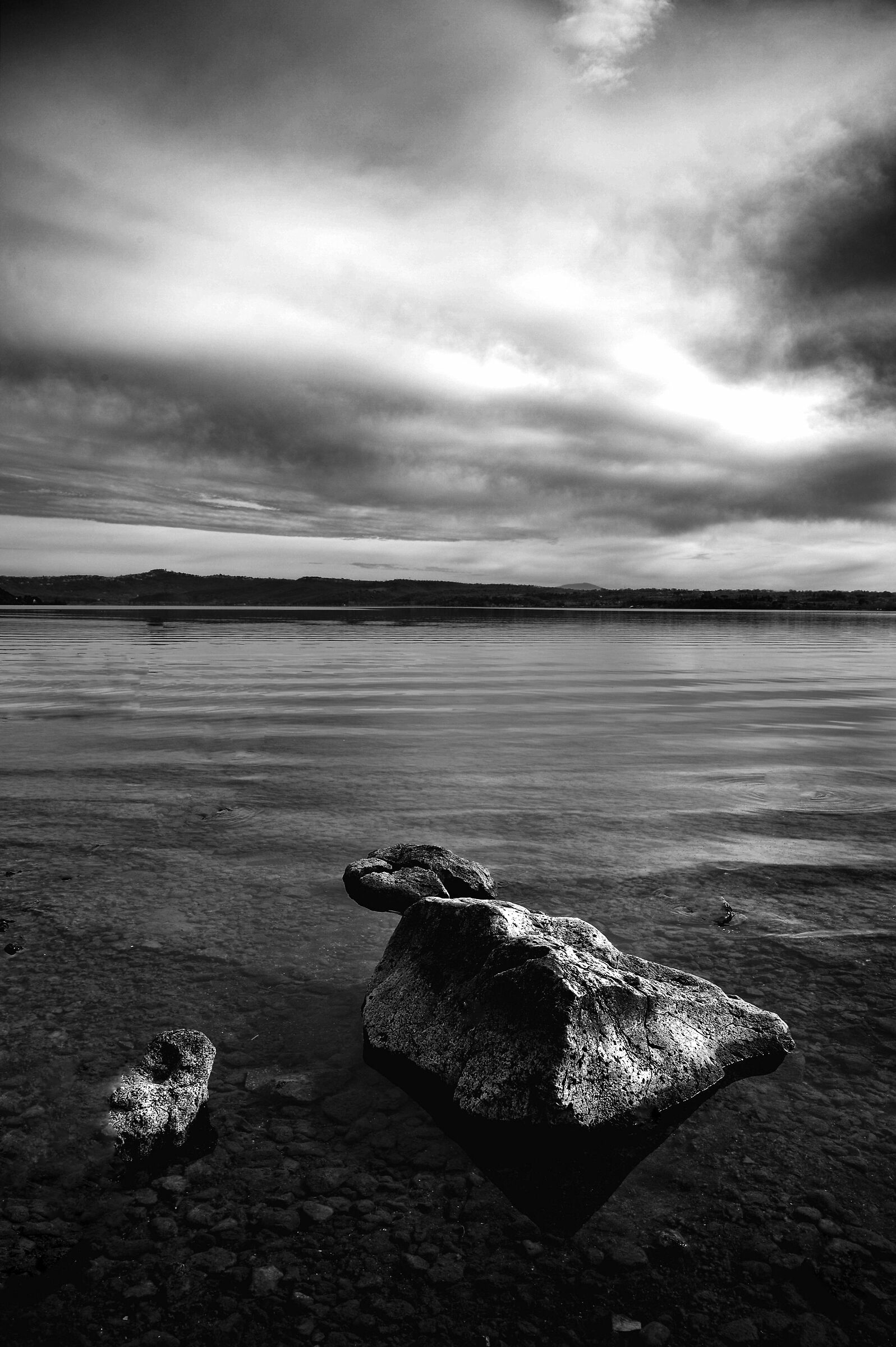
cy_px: 674
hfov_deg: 53.1
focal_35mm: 24
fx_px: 897
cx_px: 448
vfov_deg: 73.8
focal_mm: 24
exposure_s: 1/100
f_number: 11
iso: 100
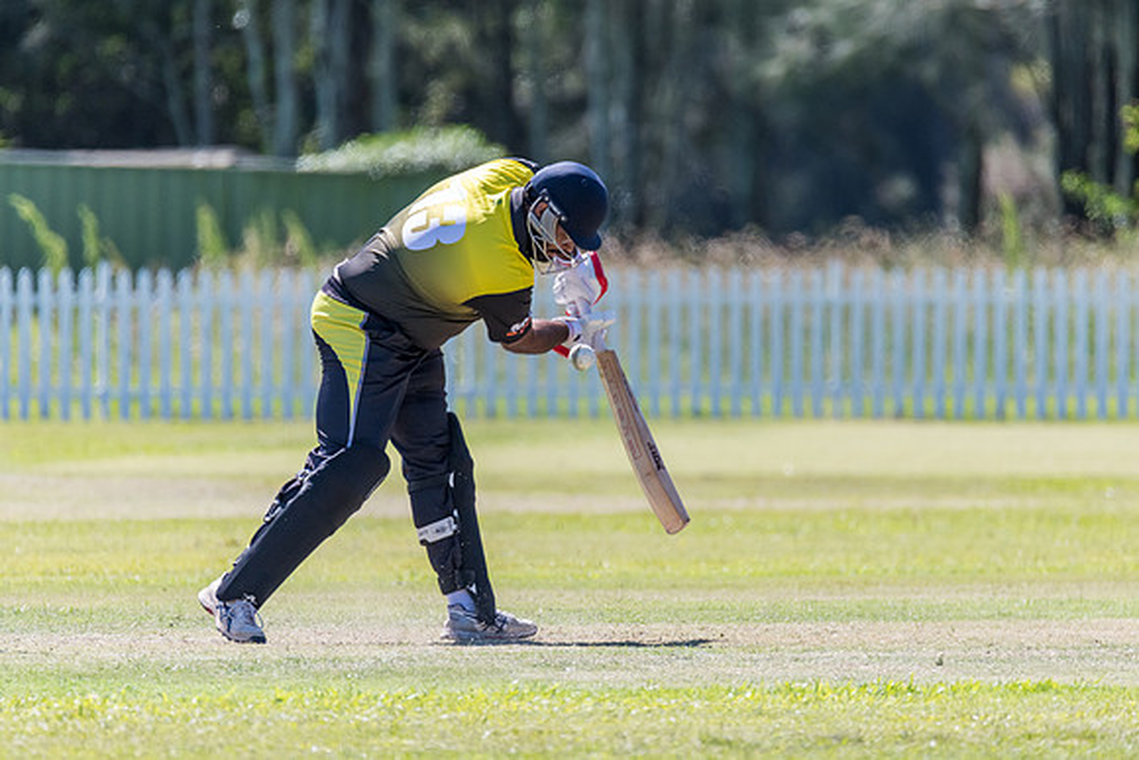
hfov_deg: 2.9
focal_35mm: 699
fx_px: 22122
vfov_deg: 2.0
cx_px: 599
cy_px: 337
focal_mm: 600
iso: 1000
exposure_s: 1/2000
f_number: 6.3
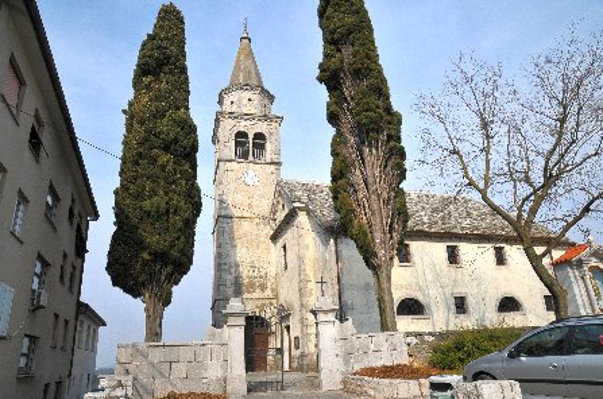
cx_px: 302
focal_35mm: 24
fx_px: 401
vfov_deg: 52.9
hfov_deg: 73.9
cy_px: 200
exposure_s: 1/1000
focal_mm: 16
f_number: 10
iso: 400
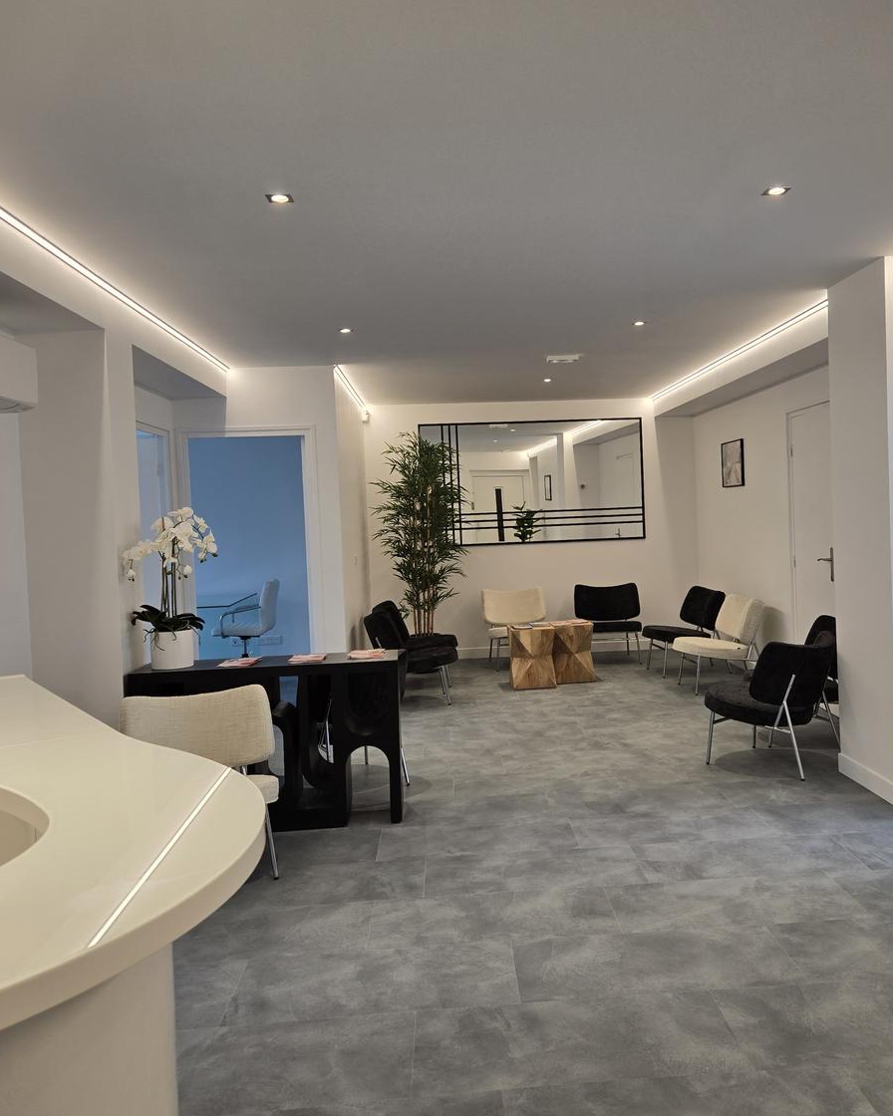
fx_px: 991
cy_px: 558
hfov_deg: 48.3
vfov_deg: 58.8
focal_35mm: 30
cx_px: 513
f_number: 1.8
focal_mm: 5.4
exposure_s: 1/100
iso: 50
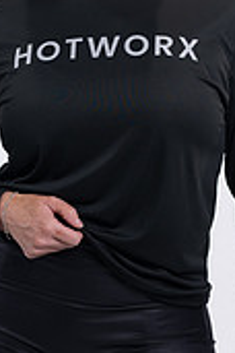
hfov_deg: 6.1
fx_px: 2193
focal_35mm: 224
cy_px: 97
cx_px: 130
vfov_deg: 9.2
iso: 200
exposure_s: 1/125
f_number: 4
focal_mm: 85
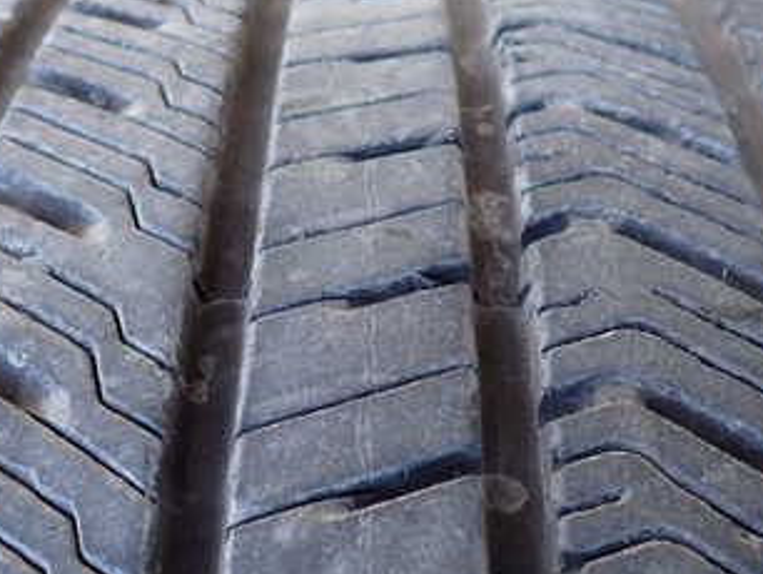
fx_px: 1081
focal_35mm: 49
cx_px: 352
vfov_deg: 29.6
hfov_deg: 38.9
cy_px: 347
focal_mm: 4.5
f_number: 2
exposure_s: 1/200
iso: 100
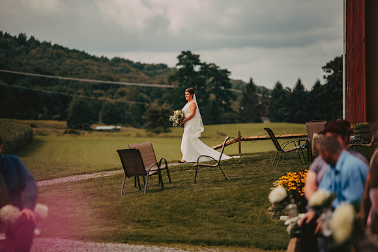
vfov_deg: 7.2
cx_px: 189
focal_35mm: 190
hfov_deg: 10.8
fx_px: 1995
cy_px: 126
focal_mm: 190
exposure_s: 1/3200
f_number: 2.8
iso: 200
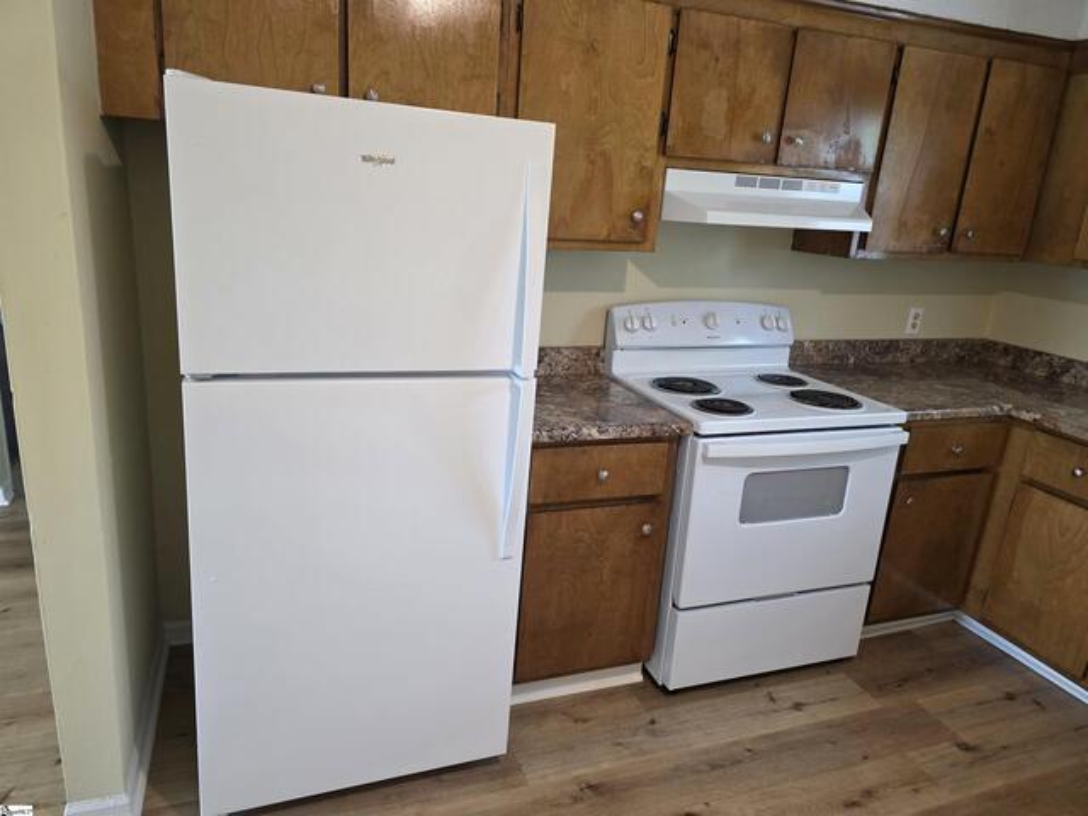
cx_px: 544
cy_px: 408
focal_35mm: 23
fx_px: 723
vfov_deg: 58.9
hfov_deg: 73.9
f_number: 1.7
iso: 640
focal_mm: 6.3
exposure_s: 1/120
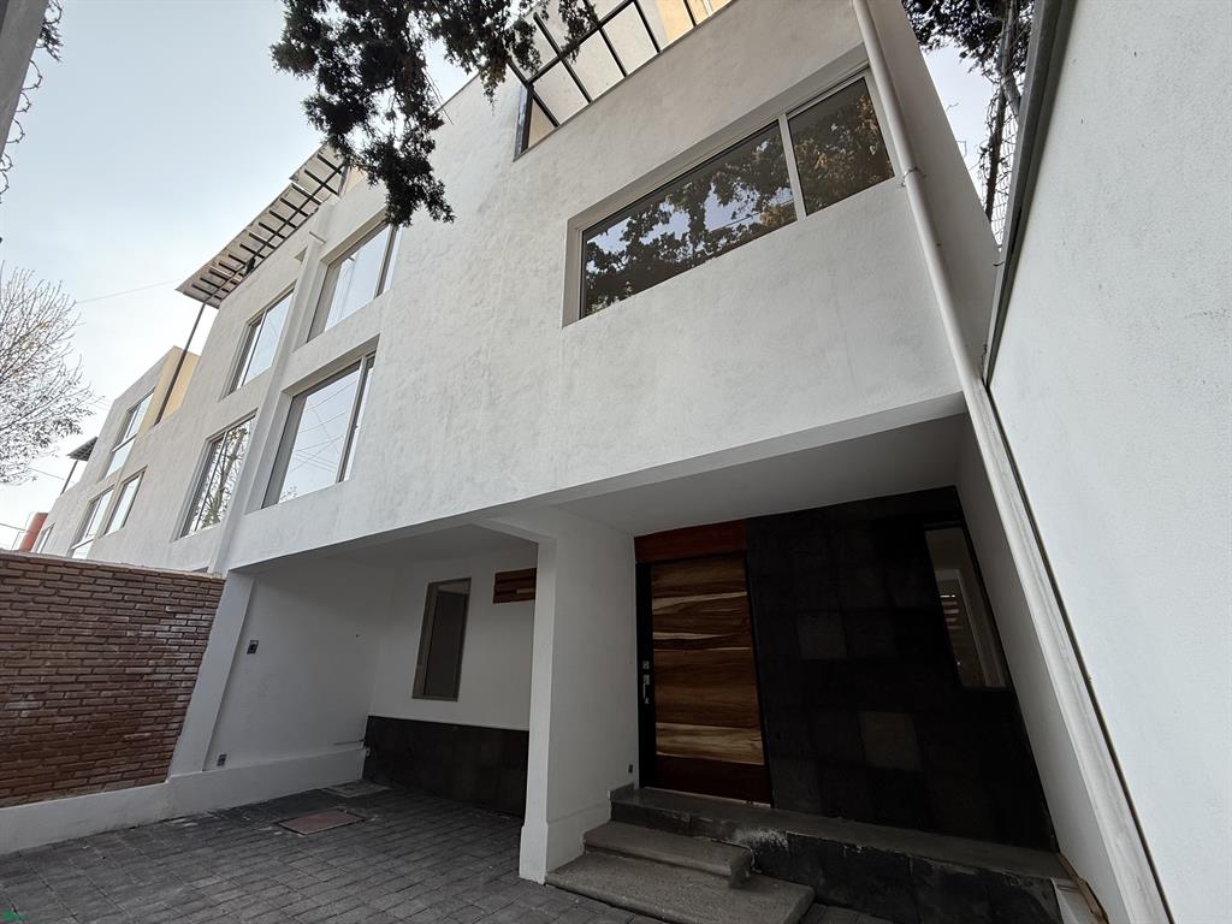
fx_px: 498
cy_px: 462
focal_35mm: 14
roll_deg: +0.1
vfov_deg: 85.7
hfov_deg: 102.1
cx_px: 616
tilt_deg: +23.0
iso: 50
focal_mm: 2.22
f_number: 2.2
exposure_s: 1/169
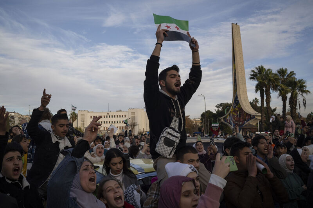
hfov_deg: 54.4
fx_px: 304
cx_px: 156
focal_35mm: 35
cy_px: 104
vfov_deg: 37.8
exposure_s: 1/500
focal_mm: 35
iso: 500
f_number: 10
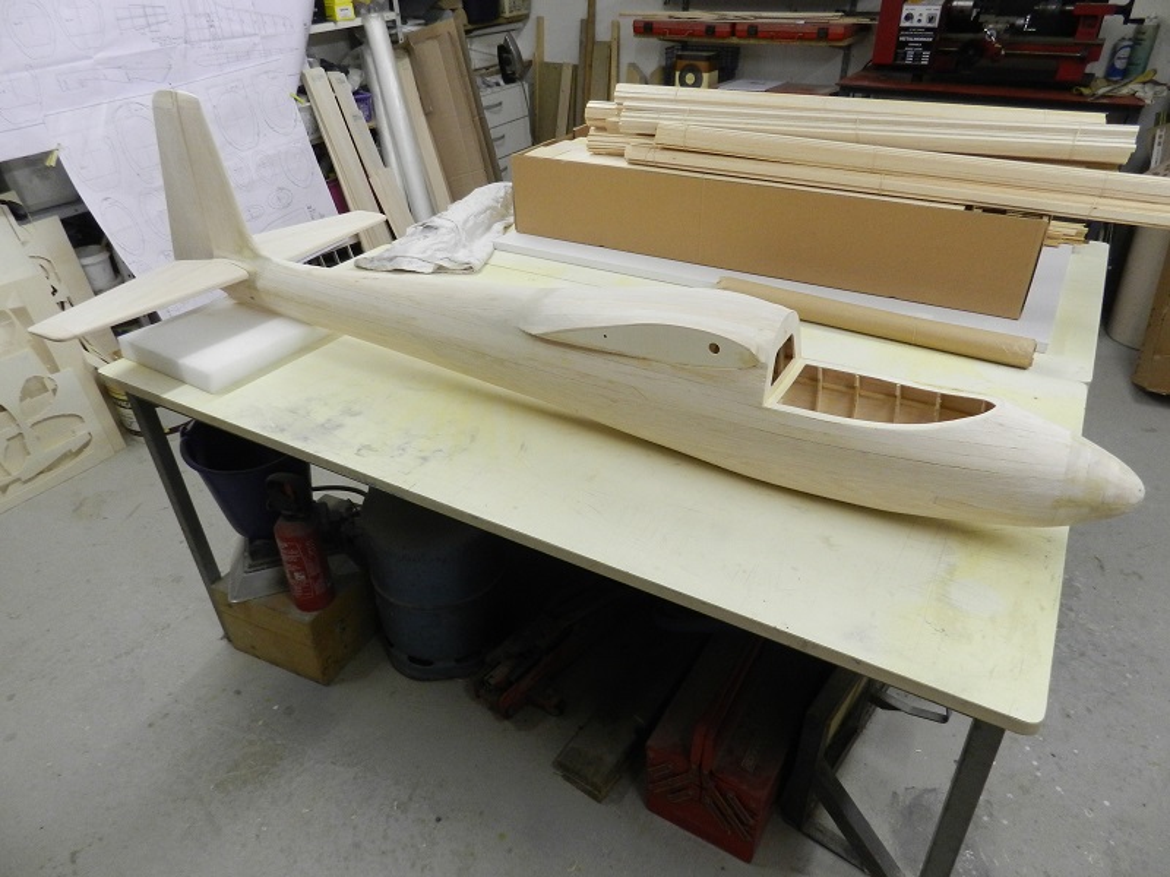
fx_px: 777
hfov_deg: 73.9
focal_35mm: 23
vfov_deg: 58.9
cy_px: 438
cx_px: 585
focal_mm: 4
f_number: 3.4
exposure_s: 1/30
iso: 400
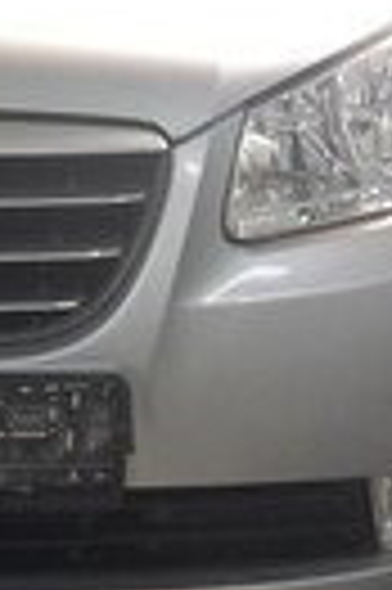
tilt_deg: -11.8
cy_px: -27
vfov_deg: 17.5
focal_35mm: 114
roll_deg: -1.0
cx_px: -180
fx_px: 1867
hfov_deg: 11.5
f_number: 2.2
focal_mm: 4.15
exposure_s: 1/33
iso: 80
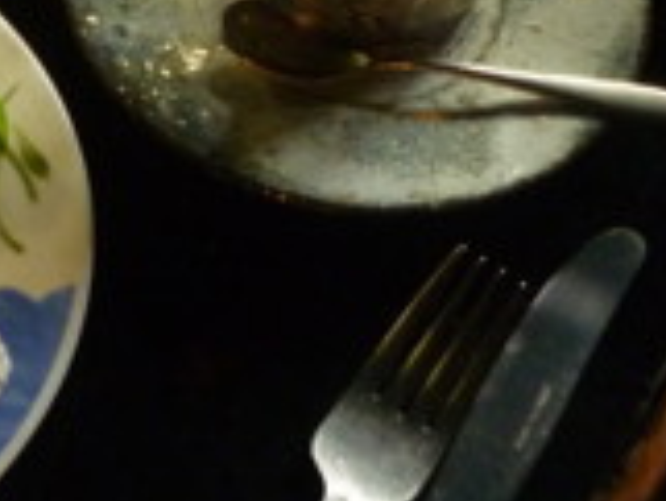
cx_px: -46
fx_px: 1771
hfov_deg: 20.4
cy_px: 8
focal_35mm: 92
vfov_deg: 15.8
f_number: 2.8
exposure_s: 1/6
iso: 400
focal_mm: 5.5
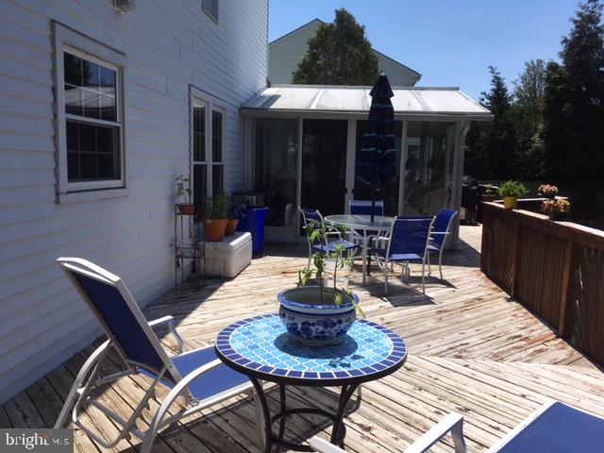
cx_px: 302
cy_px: 226
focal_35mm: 29
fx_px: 506
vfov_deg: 48.2
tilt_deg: -6.4
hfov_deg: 61.7
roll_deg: -1.6
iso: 25
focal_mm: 4.15
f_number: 2.2
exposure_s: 1/2959
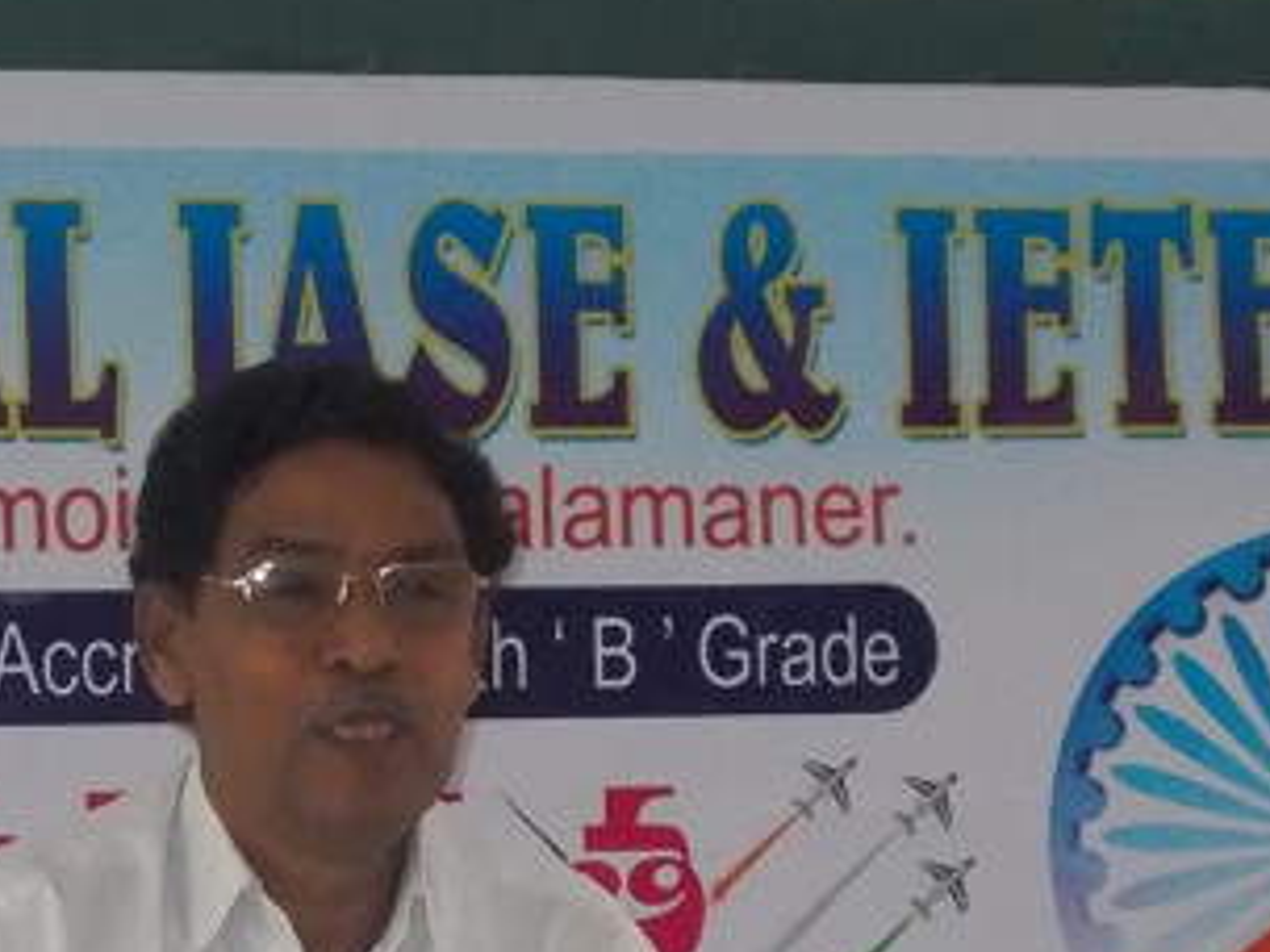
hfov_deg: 9.9
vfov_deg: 7.3
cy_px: 1315
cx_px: 489
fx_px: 7338
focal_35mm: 200
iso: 500
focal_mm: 11.8
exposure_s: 1/60
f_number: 5.3
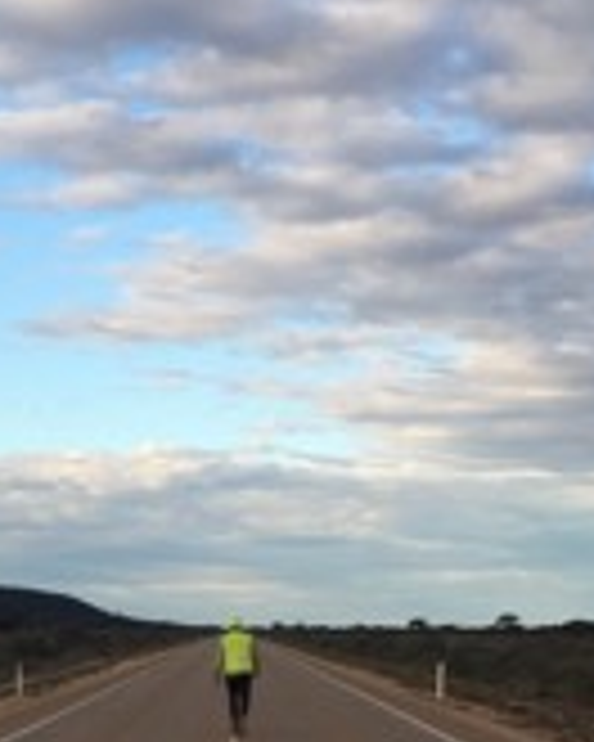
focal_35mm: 89
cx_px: 216
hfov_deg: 17.2
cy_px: 697
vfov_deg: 20.9
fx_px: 1956
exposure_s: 1/628
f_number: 2.2
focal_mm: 4.15
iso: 32
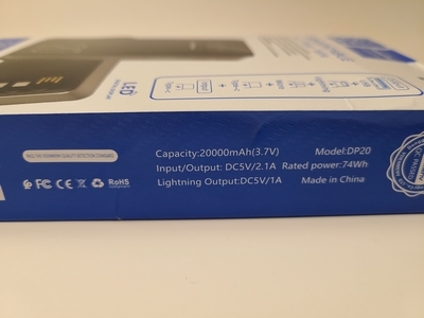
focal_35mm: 26
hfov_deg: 67.3
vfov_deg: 53.1
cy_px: 159
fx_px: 318
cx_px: 212
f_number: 1.8
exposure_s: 1/50
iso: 40
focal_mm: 5.4
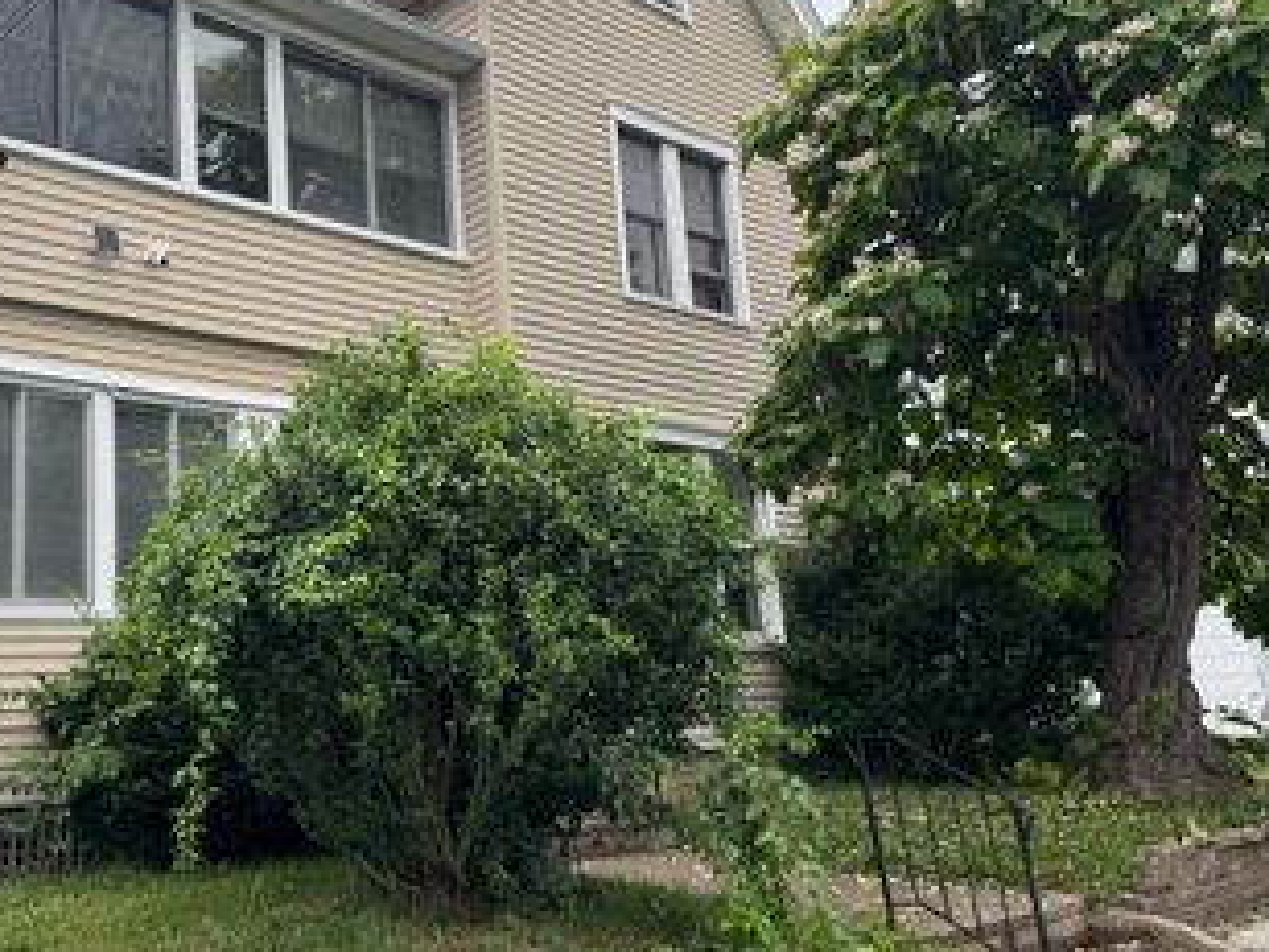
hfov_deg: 47.0
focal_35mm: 39
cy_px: 414
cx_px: 408
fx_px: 1430
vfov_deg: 36.8
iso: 80
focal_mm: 6.76
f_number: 1.78
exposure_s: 1/425
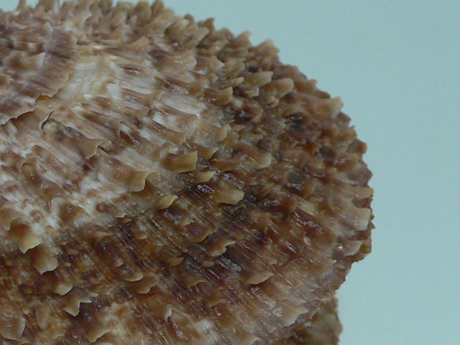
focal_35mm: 77
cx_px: 61
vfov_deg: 19.1
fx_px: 1023
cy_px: 197
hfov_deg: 24.7
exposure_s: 1/60
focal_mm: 4.6
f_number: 2.8
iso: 100
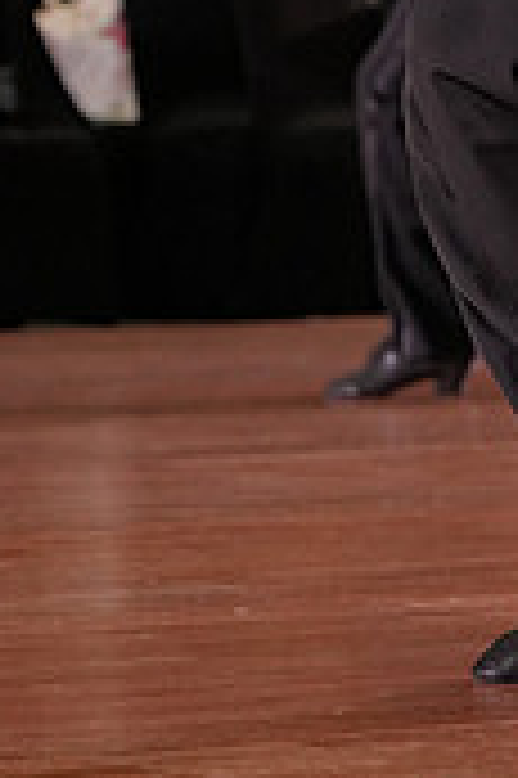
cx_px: 709
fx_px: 6531
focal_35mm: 302
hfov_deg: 4.5
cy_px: -297
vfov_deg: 6.8
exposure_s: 1/500
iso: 1600
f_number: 4
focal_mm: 90
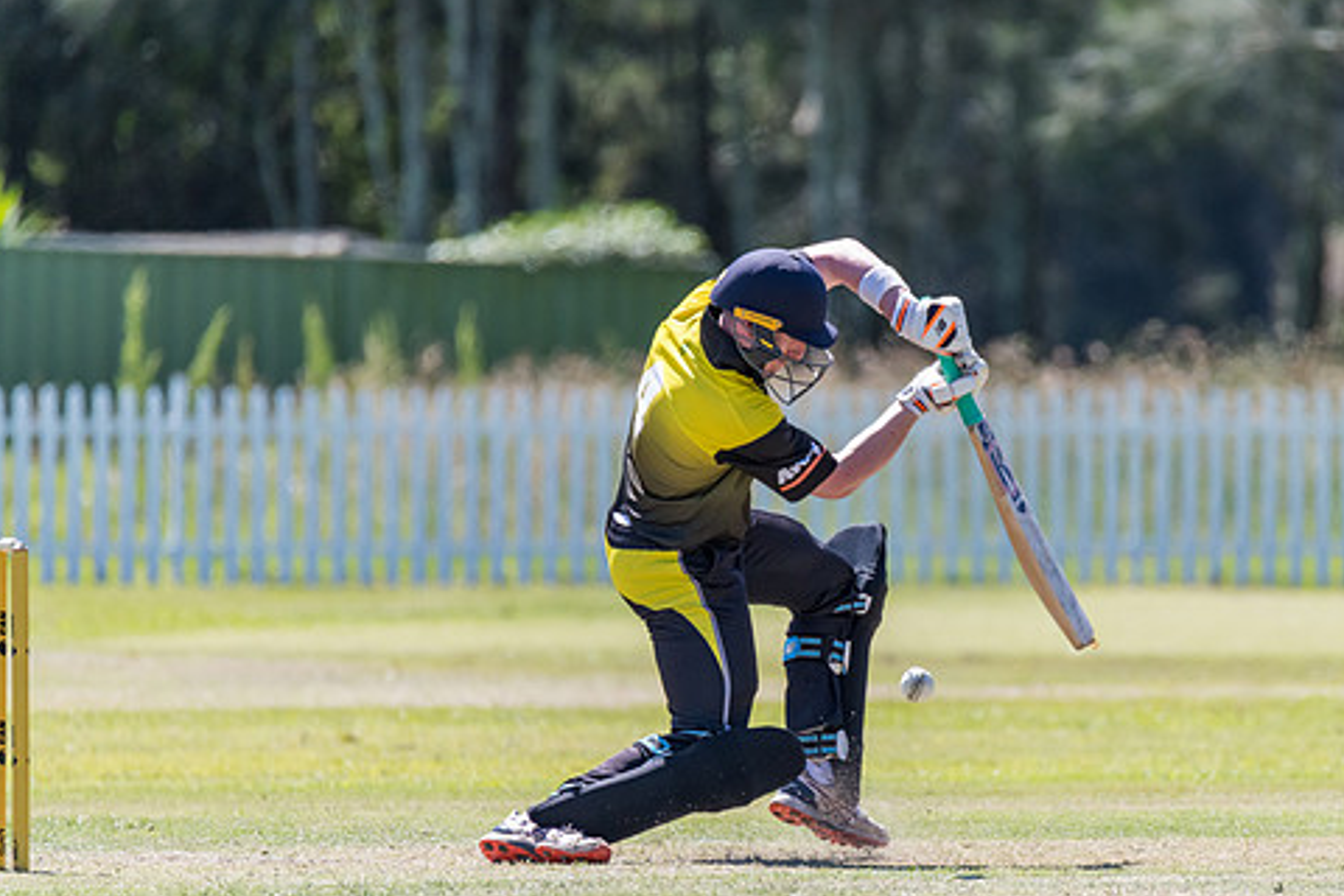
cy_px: 500
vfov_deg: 1.8
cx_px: 843
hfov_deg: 2.7
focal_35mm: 774
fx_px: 28894
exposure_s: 1/2000
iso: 1000
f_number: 6.3
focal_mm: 600
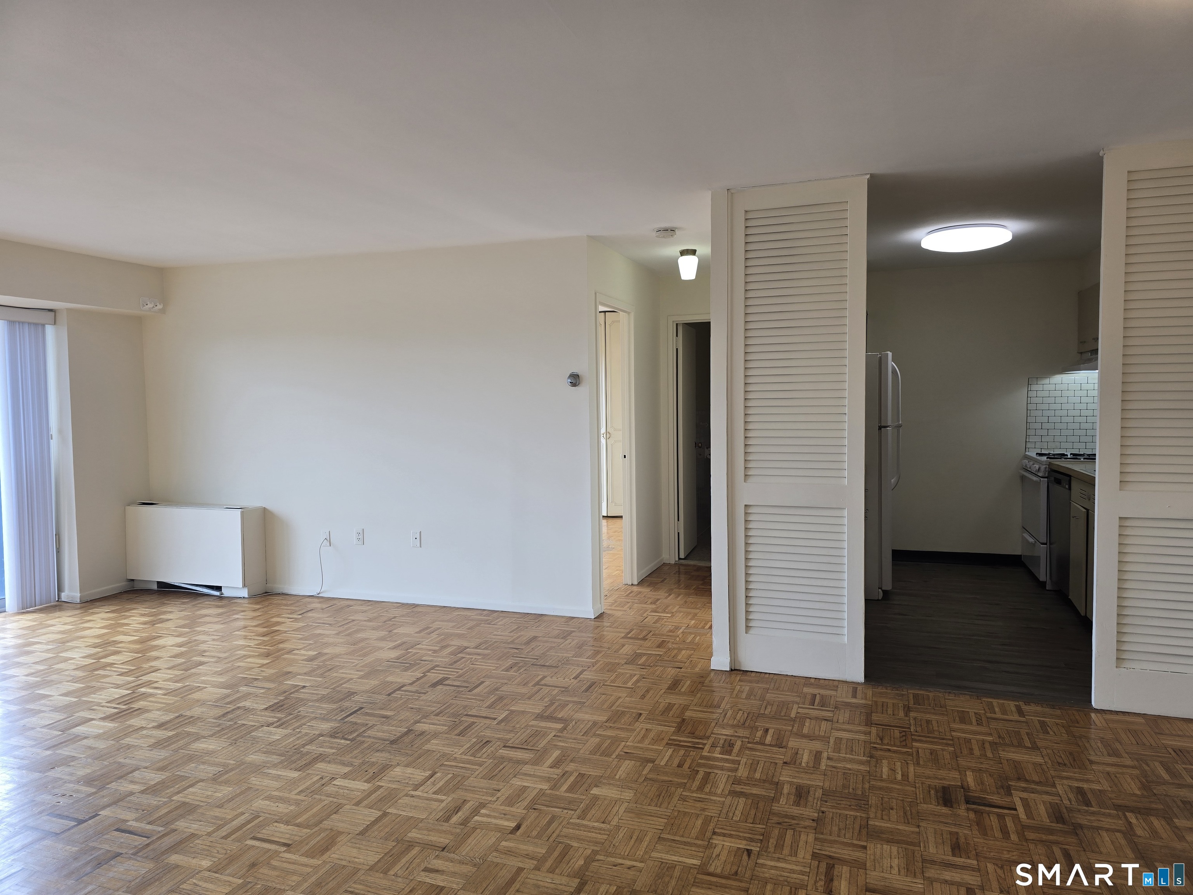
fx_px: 793
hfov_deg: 73.9
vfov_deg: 58.9
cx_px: 596
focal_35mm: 23
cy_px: 448
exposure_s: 1/120
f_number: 1.7
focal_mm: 6.3
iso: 40
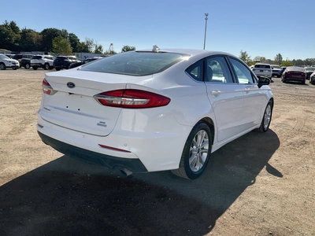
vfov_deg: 48.2
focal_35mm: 29
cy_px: 118
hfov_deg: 61.7
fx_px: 264
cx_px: 158
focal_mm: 3
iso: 25
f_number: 1.8
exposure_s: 1/2427
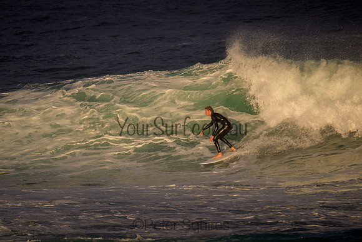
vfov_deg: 1.7
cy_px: 121
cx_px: 181
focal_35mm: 800
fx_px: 8046
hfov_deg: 2.6
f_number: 11
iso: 1250
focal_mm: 800
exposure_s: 1/1250
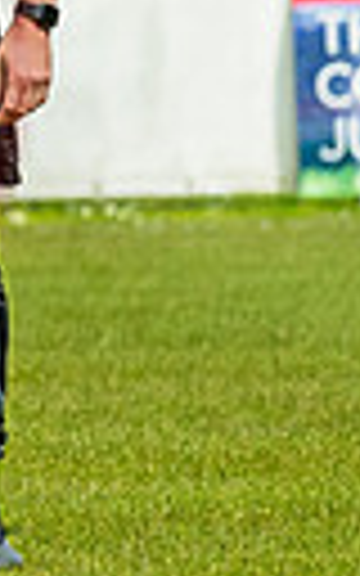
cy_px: -67
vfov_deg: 1.6
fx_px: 20768
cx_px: -263
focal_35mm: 1323
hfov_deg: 1.0
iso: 400
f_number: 4
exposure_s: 1/5000
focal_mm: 135
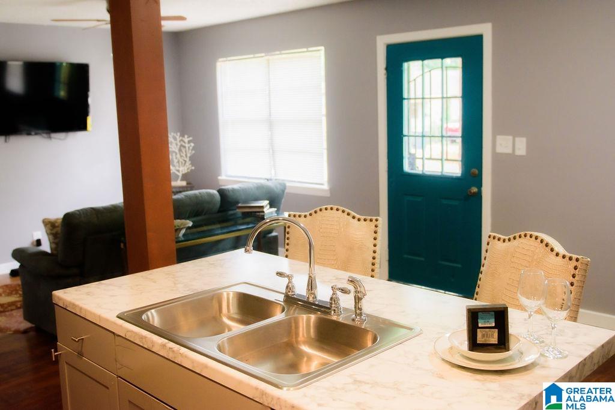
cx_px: 308
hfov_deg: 53.1
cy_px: 205
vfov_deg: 36.9
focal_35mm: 36
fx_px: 615
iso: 800
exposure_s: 1/200
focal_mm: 24
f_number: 2.8
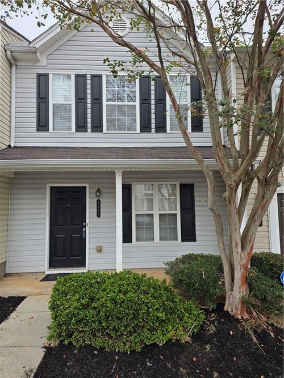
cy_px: 189
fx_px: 252
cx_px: 142
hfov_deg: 58.9
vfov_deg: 73.9
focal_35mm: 23
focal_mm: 6.25
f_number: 1.7
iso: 80
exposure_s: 1/1332
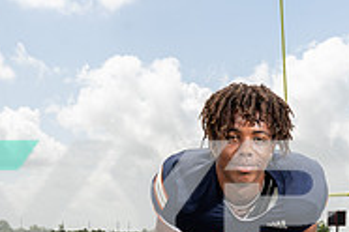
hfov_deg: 25.3
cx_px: 206
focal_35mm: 80
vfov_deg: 15.9
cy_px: 331
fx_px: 775
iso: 100
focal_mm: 33
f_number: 8
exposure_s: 1/250
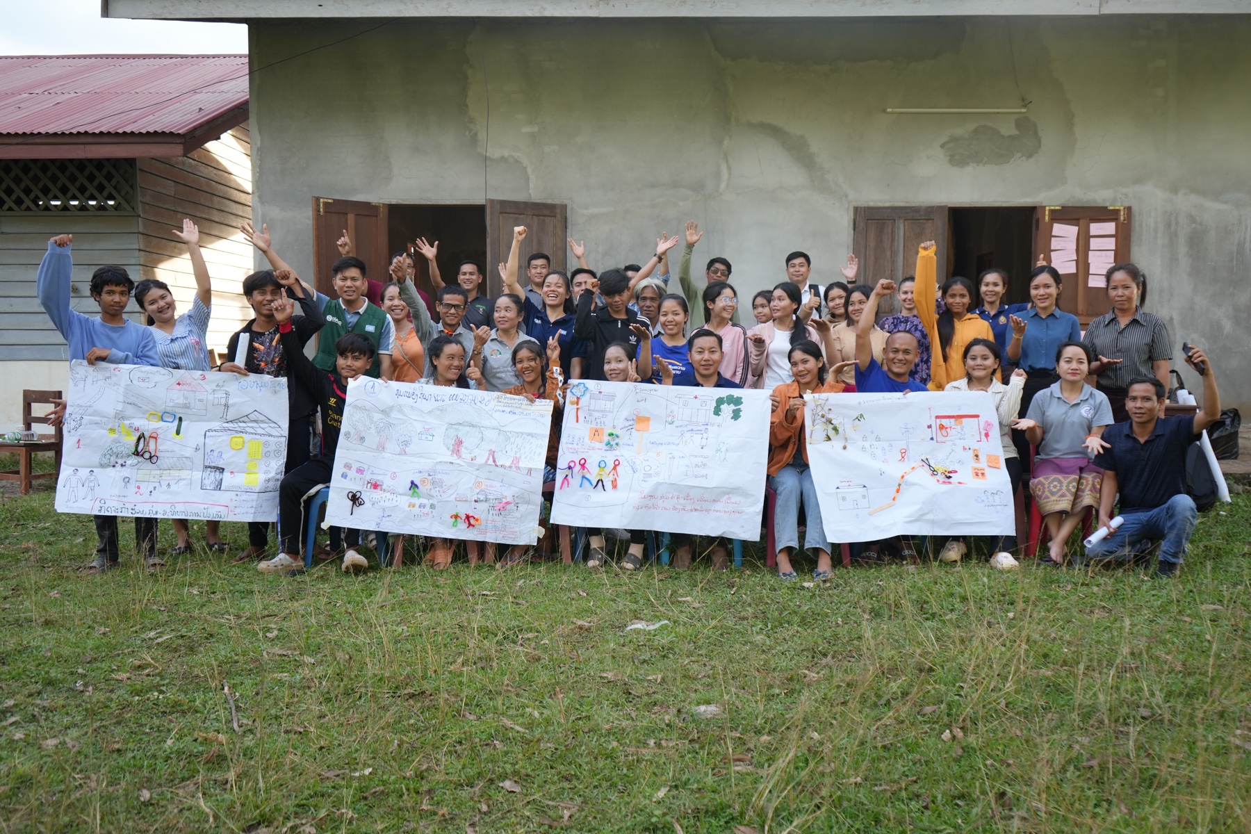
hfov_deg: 60.3
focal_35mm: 31
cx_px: 626
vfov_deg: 42.3
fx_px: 1077
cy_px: 417
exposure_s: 1/160
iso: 200
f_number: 4
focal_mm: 31
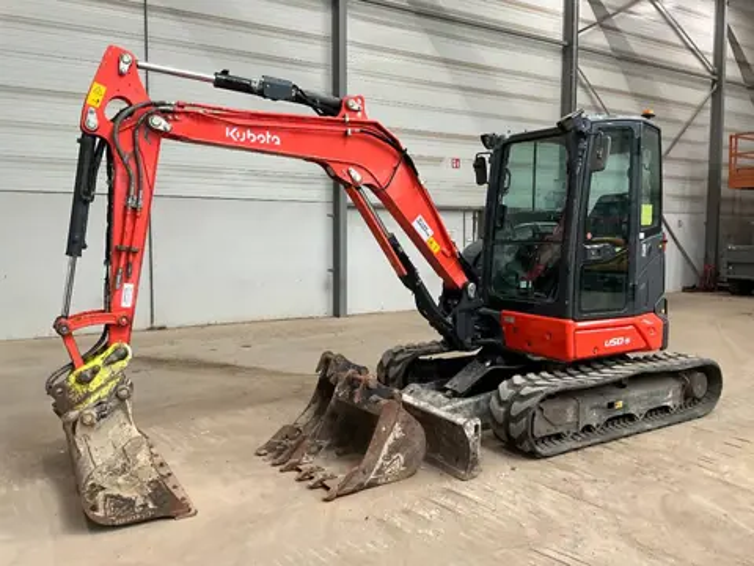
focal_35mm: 29
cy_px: 283
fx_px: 632
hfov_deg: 61.7
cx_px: 377
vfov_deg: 48.2
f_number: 1.8
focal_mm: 3
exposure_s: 1/60
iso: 125
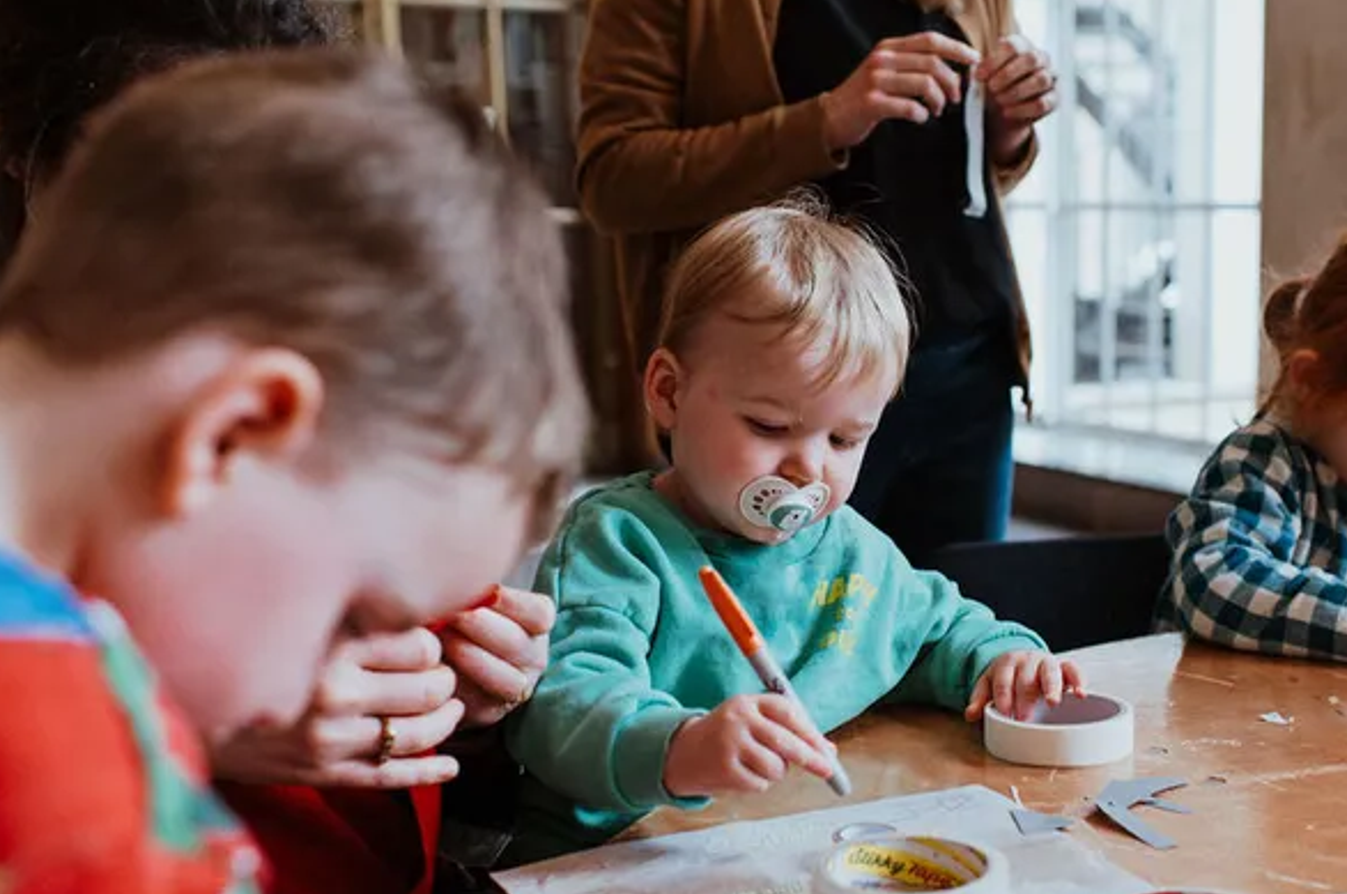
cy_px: 456
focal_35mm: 49
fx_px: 1831
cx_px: 818
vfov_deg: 27.4
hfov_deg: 40.2
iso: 800
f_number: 3.2
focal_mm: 35
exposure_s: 1/250
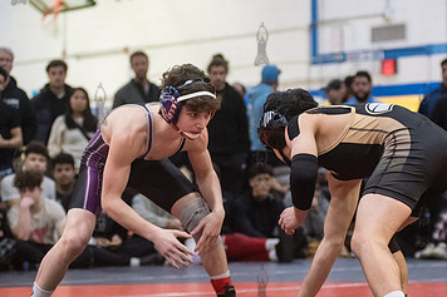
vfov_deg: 10.1
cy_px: 165
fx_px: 1688
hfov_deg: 15.1
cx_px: 253
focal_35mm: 136
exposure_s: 1/500
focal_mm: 80
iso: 8000
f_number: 3.2
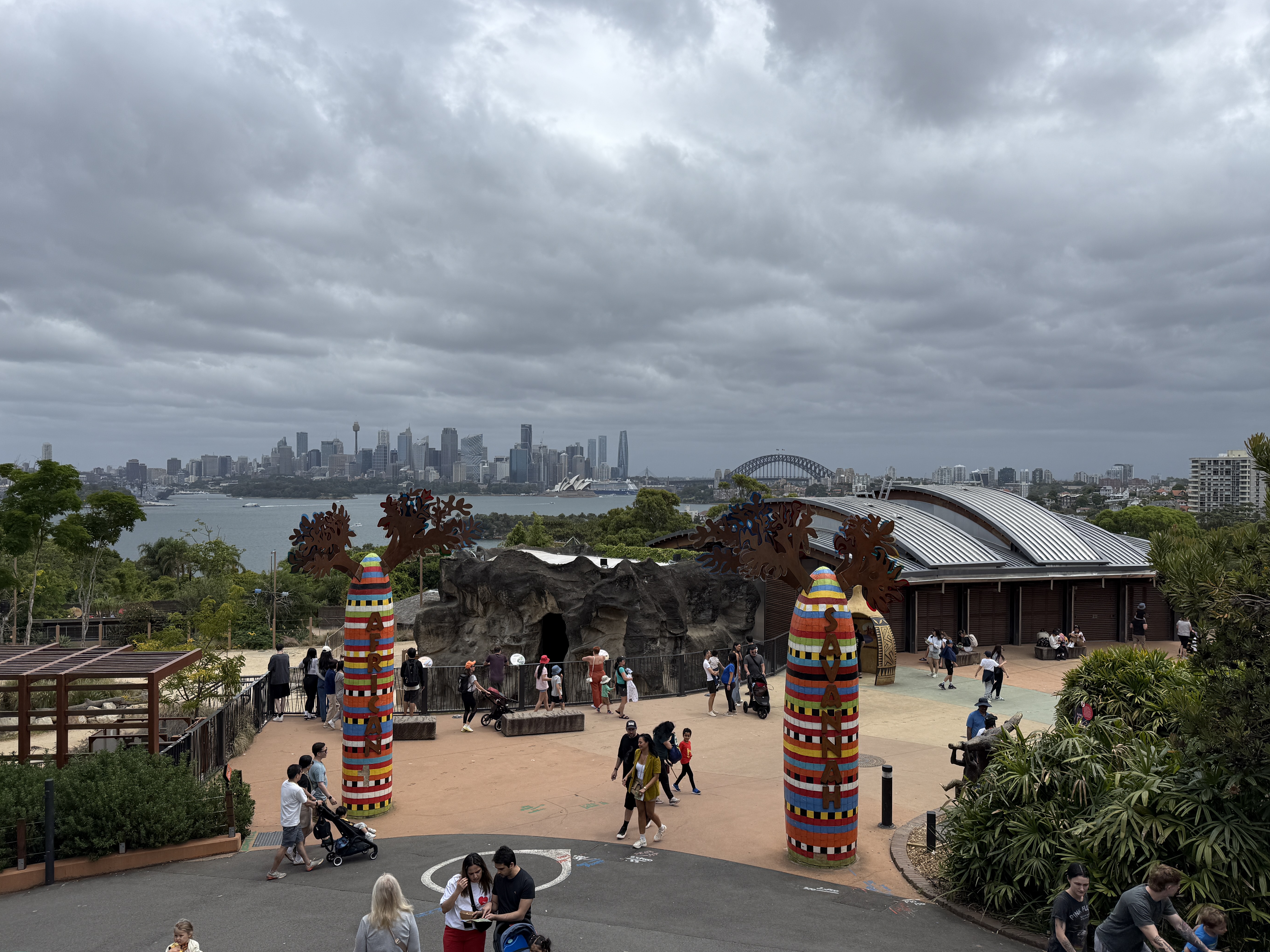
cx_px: 630
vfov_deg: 54.9
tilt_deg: +0.1
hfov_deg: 69.4
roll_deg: -0.6
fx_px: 917
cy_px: 487
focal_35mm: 25
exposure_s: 1/9091
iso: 80
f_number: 1.78
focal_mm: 6.76
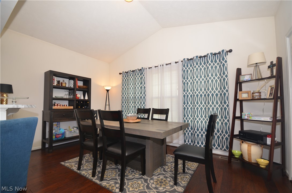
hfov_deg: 100.5
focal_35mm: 15
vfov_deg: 77.1
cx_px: 146
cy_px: 96
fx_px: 121
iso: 200
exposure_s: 1/60
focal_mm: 10
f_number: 5
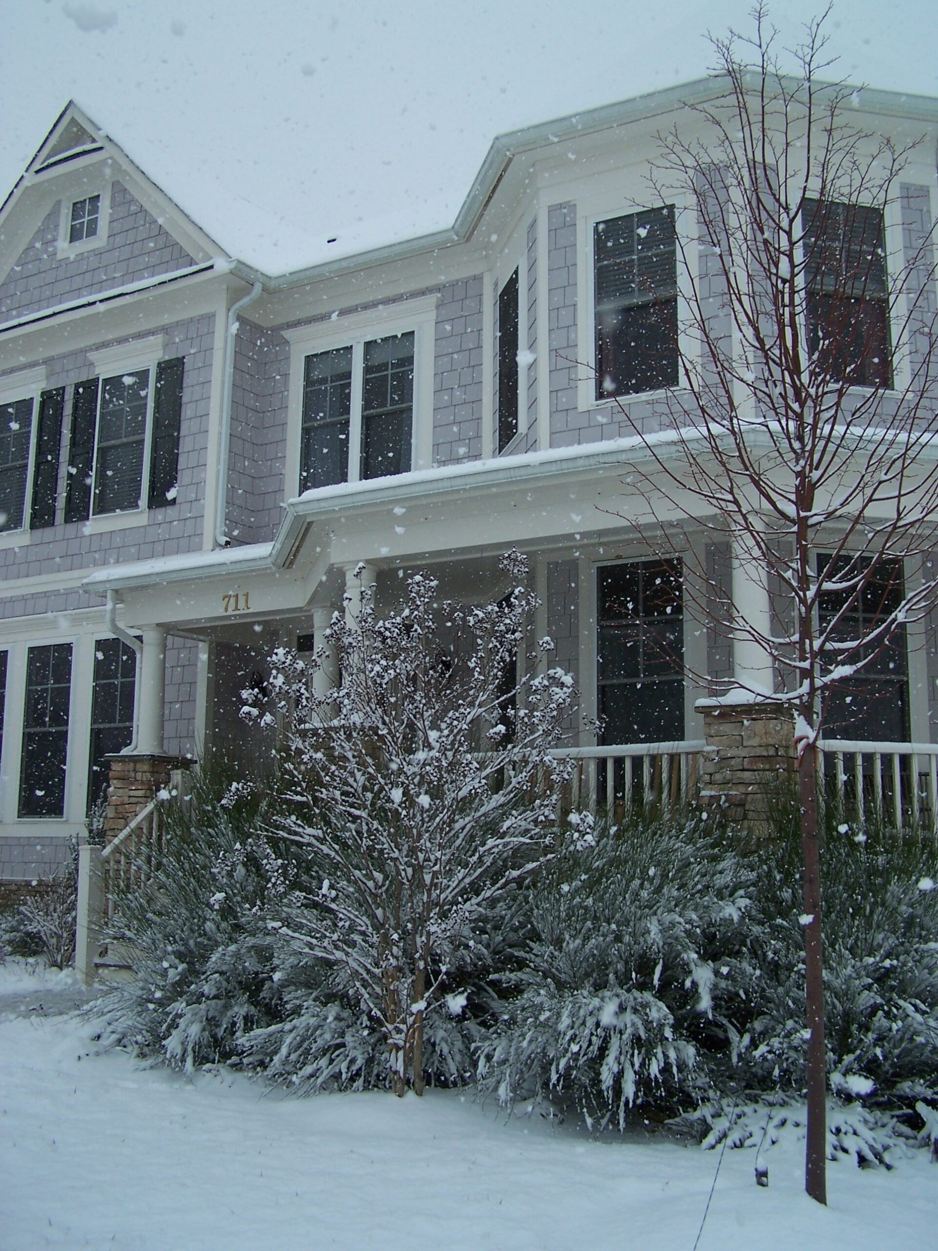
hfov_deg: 37.7
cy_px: 626
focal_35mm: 38
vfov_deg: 49.0
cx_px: 469
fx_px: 1373
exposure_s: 1/750
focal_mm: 6.3
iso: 80
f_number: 2.8
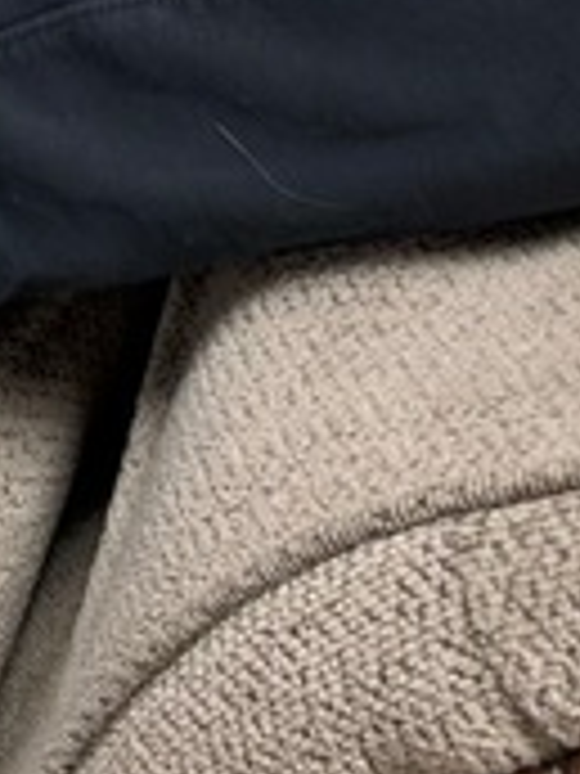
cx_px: -742
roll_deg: -17.6
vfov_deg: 9.3
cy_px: -1040
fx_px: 4267
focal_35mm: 191
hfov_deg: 7.3
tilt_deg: -39.6
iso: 250
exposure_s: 1/60
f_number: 1.8
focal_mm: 6.93
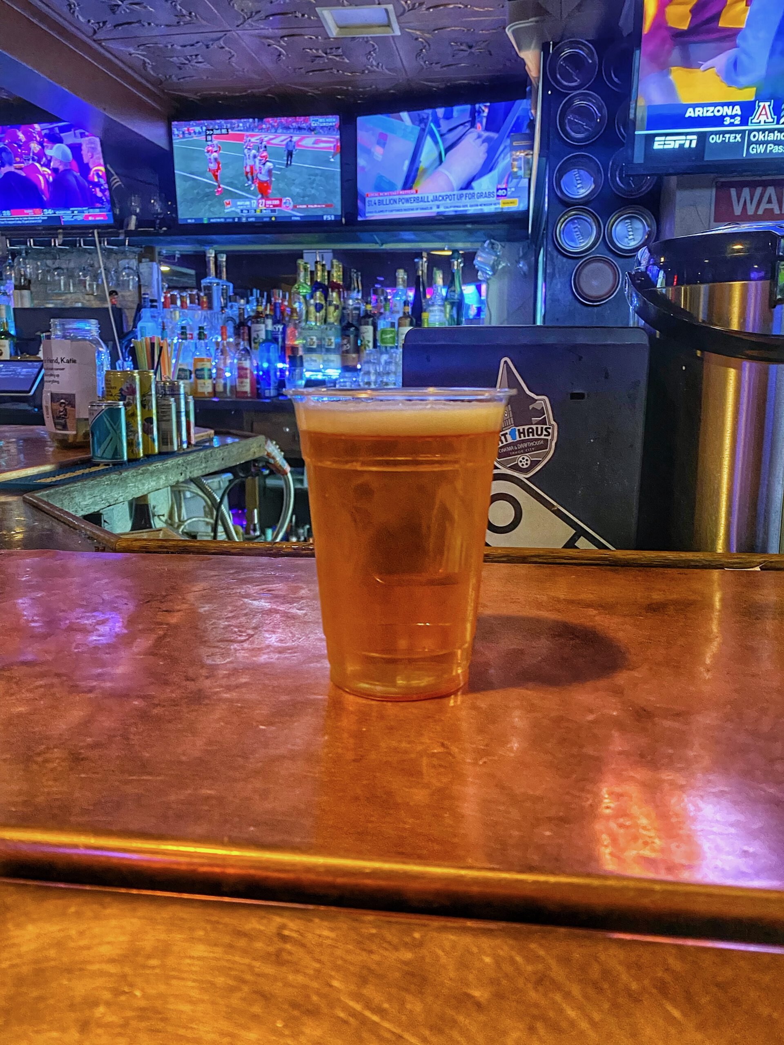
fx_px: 785
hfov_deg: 53.1
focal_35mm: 26
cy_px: 522
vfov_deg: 67.3
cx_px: 392
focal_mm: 4.25
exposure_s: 1/30
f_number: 1.8
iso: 800
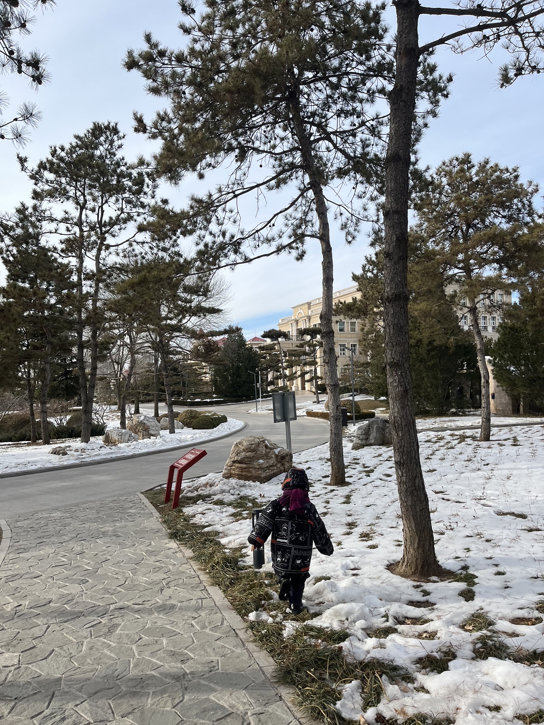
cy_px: 362
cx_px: 272
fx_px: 545
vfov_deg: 67.3
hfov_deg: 53.1
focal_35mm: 26
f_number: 1.6
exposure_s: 1/1923
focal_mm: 5.1
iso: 50
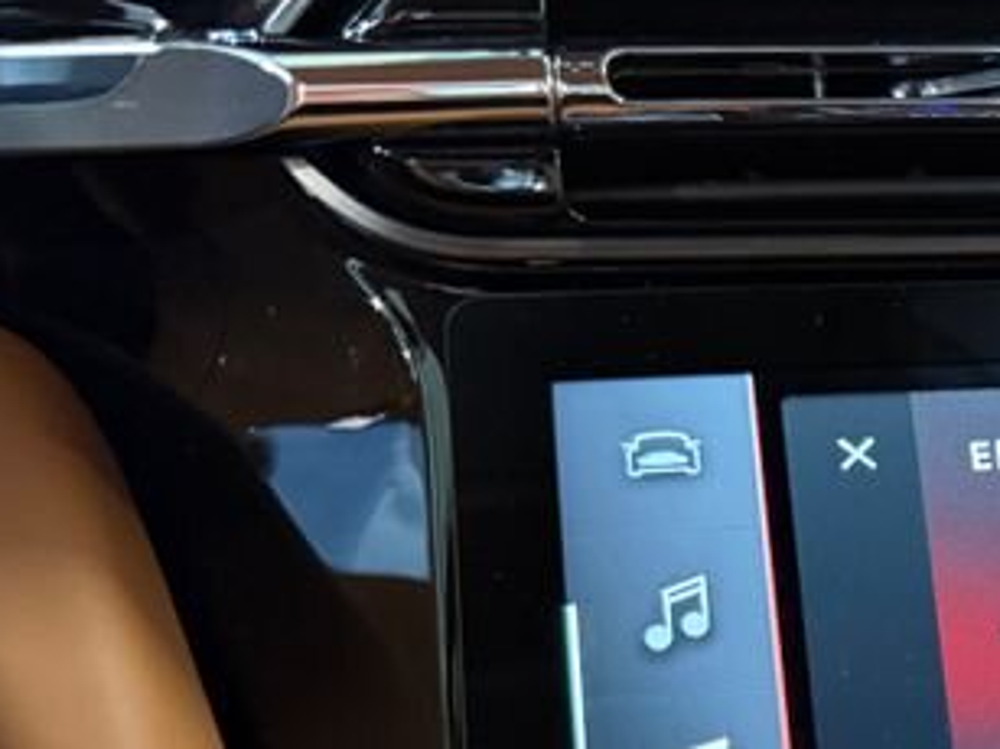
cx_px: 1531
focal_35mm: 80
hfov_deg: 20.6
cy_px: 749
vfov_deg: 18.0
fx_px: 2310
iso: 640
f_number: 1.78
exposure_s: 1/33
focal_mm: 6.76
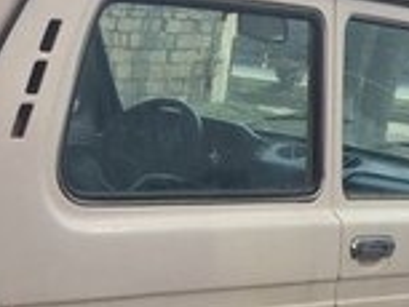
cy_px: 418
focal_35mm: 125
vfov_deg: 11.5
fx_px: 1478
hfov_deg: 15.4
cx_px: -21
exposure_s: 1/347
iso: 32
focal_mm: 4.15
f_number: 2.2
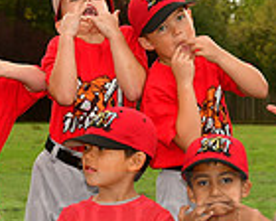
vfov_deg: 6.6
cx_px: 57
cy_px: 198
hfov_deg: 8.2
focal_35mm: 234
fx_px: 1911
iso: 200
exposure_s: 1/500
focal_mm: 40
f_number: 5
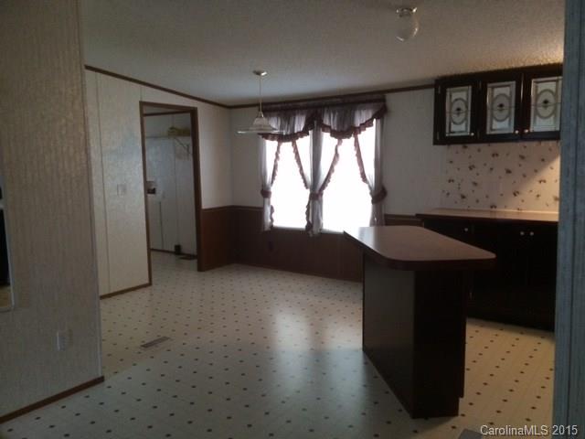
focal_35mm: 29
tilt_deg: -7.5
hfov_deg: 61.7
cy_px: 220
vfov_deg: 48.2
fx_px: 490
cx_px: 292
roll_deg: +2.0
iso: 320
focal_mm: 4.15
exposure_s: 1/17
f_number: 2.2
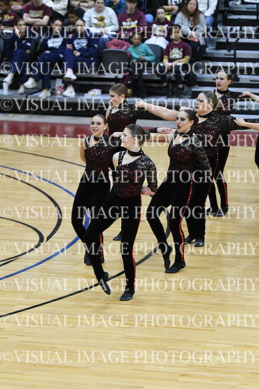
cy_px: 194
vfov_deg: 11.8
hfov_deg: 7.9
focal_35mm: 174
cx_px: 130
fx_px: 1876
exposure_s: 1/400
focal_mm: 116
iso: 3200
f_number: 2.8
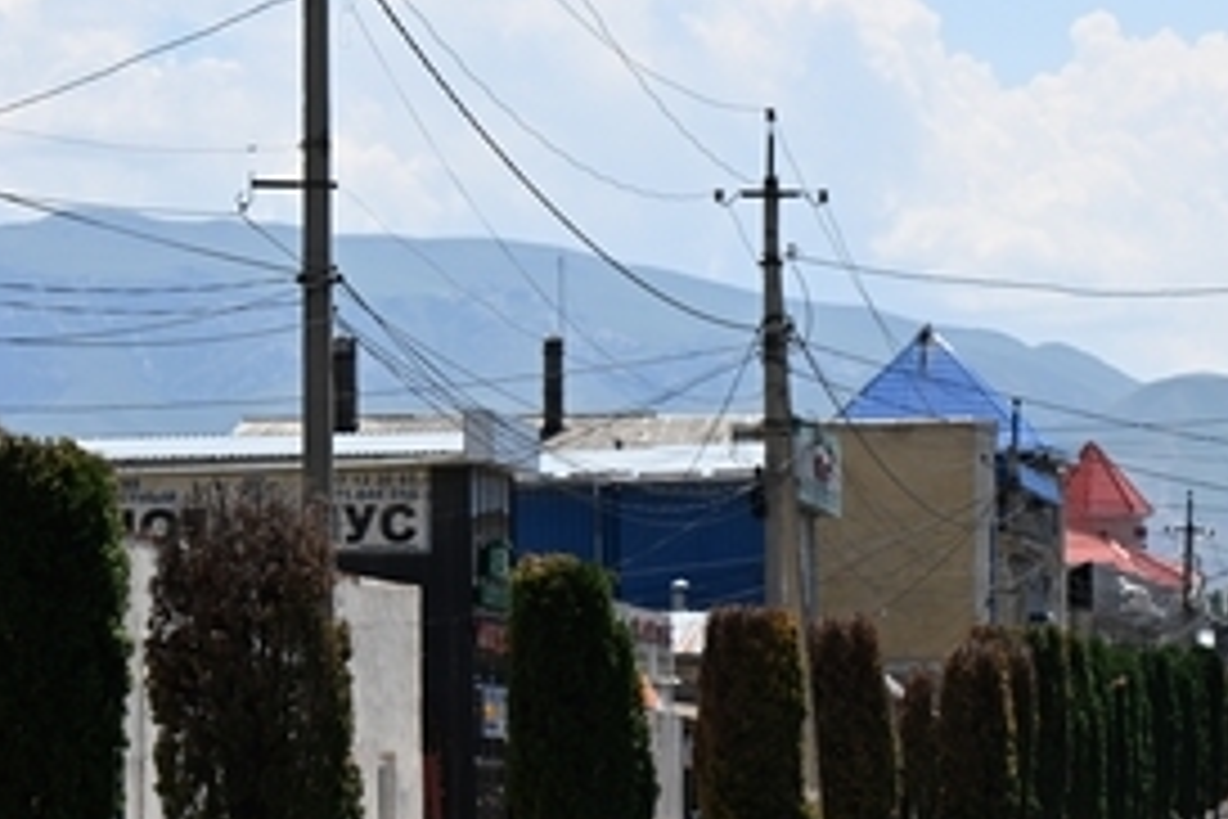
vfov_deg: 6.7
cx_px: 1161
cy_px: 835
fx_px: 6992
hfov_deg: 10.0
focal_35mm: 205
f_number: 6.3
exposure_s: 1/640
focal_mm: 70
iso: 100
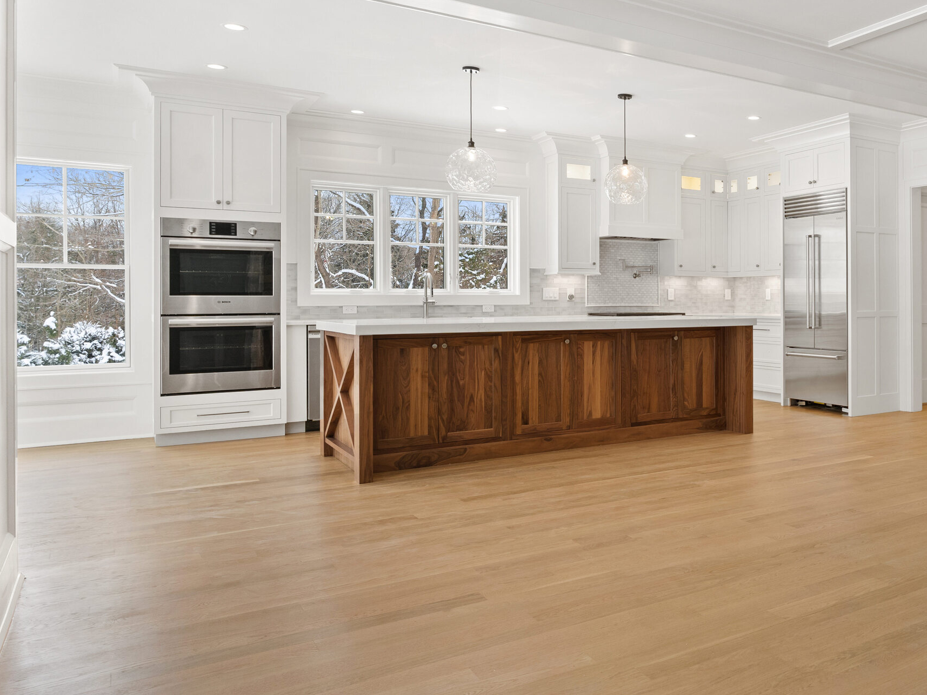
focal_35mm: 31
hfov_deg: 52.6
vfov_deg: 45.3
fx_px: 830
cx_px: 801
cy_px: 302
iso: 320
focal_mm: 18
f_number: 8
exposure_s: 1/10
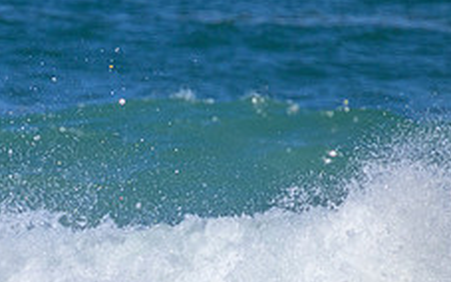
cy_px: 352
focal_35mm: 2082
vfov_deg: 0.6
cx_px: 2
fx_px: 25597
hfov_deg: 1.0
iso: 1000
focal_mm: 800
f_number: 11
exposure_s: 1/2000
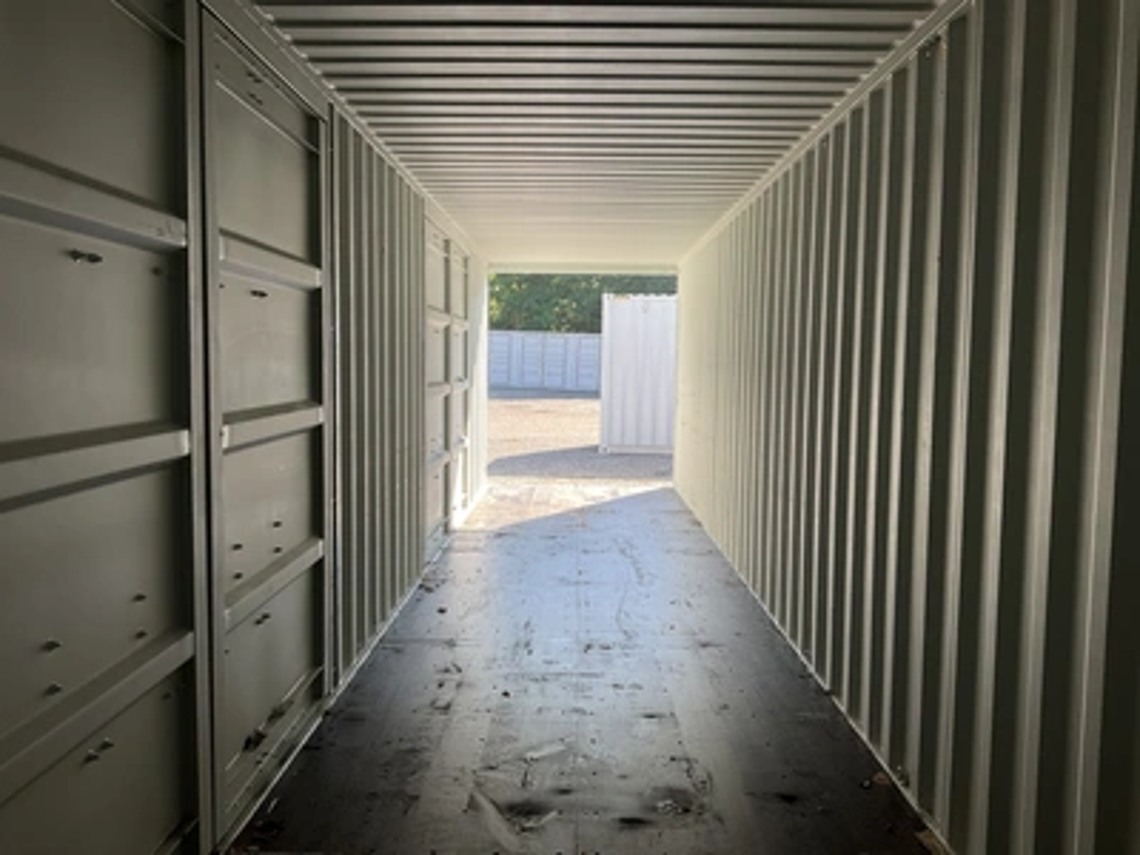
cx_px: 570
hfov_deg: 61.7
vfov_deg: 48.2
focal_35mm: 29
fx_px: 955
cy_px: 428
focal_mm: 3
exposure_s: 1/122
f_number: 1.8
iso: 20
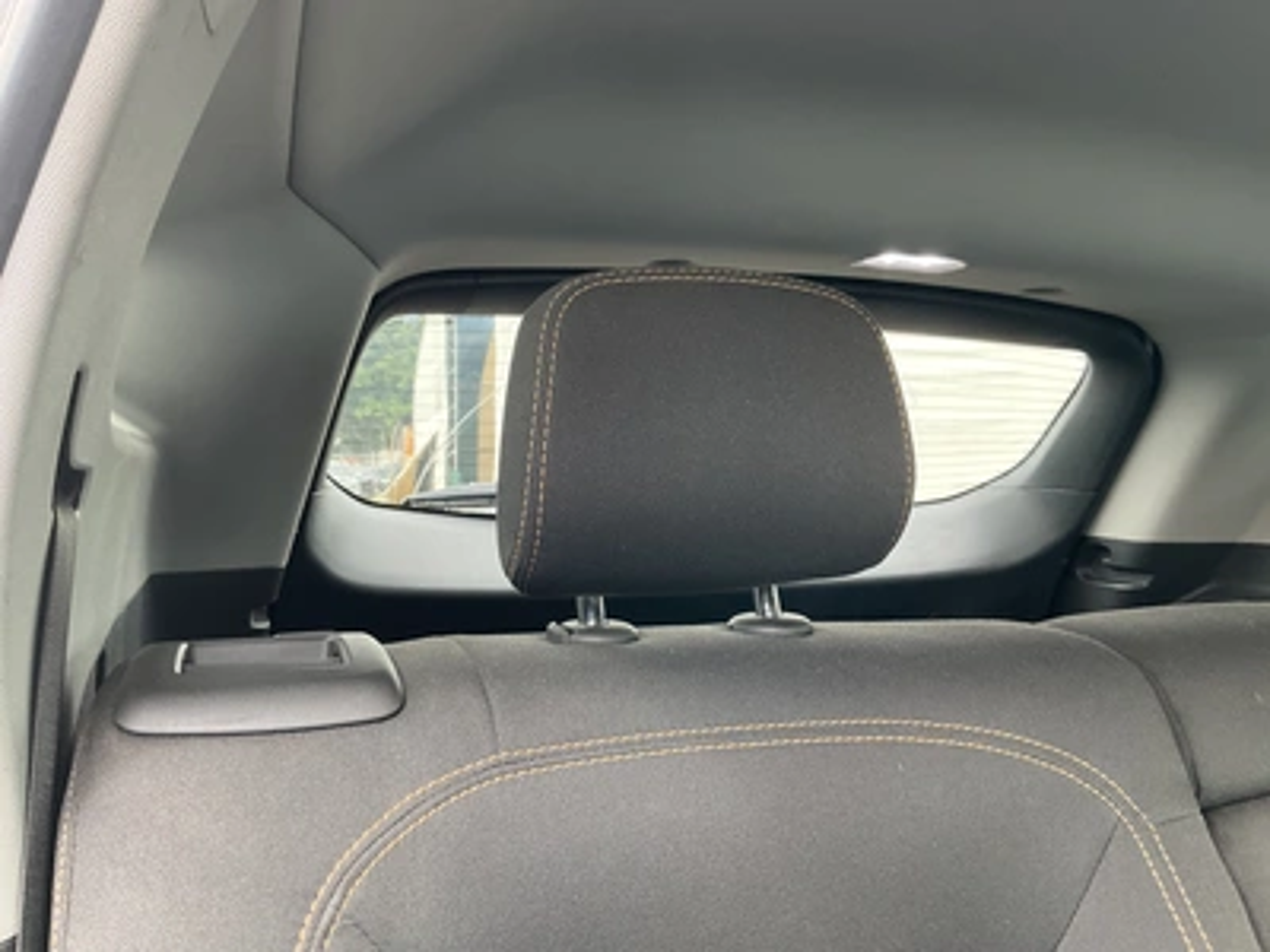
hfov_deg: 61.7
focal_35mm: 29
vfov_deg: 48.2
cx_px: 635
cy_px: 476
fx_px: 1064
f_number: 1.8
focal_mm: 3
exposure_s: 1/60
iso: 80
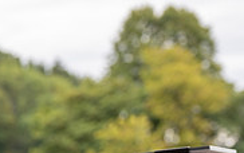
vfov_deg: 6.1
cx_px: 97
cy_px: 270
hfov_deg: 9.9
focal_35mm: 212
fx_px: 1411
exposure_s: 1/1000
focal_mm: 84
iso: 250
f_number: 3.5
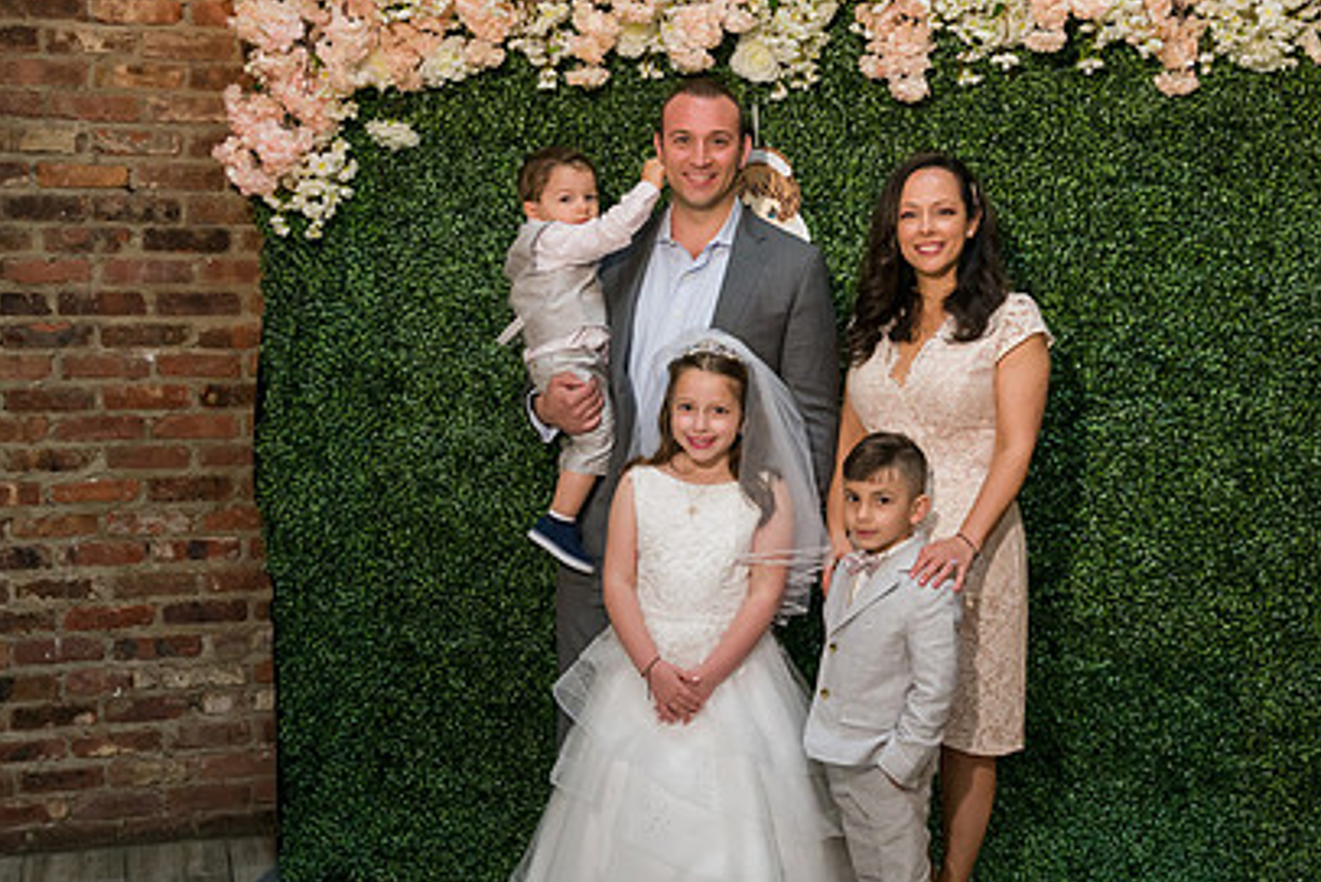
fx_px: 1835
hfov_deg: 39.6
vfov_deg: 27.0
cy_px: 480
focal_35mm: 50
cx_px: 703
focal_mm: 35
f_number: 5.6
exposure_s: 1/125
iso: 1600
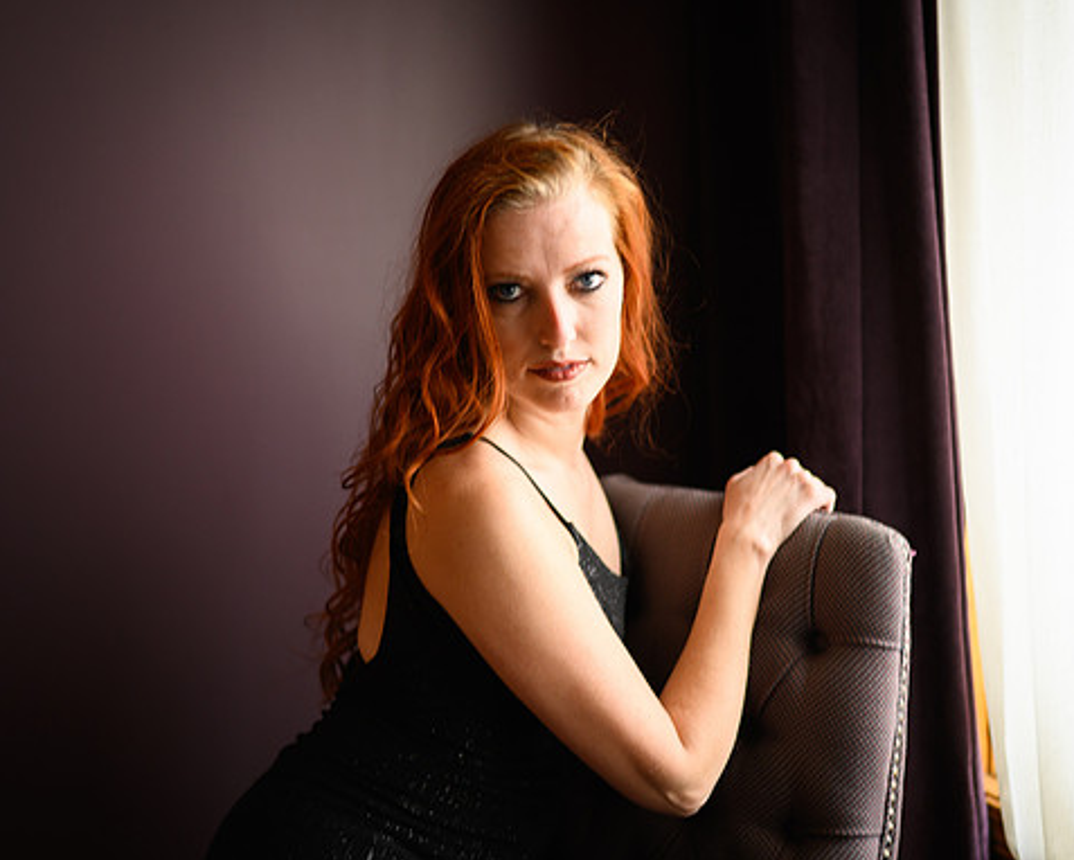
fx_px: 1813
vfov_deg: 26.7
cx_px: 579
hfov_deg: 33.0
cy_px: 432
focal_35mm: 57
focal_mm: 50
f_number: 1.8
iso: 400
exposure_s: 1/100
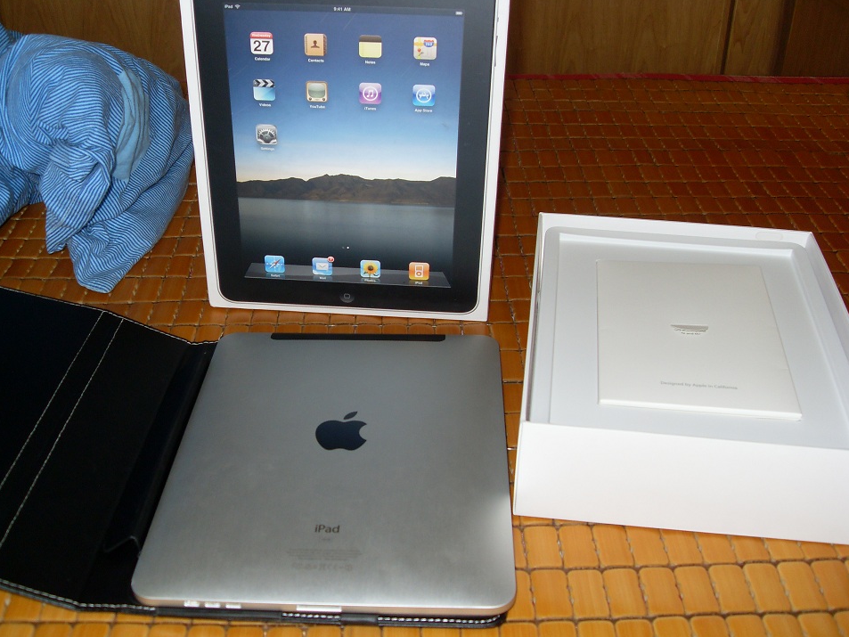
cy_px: 325
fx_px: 883
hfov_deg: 51.3
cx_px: 419
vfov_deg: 39.7
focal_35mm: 36
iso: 100
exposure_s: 1/45
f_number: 2.8
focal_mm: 6.3
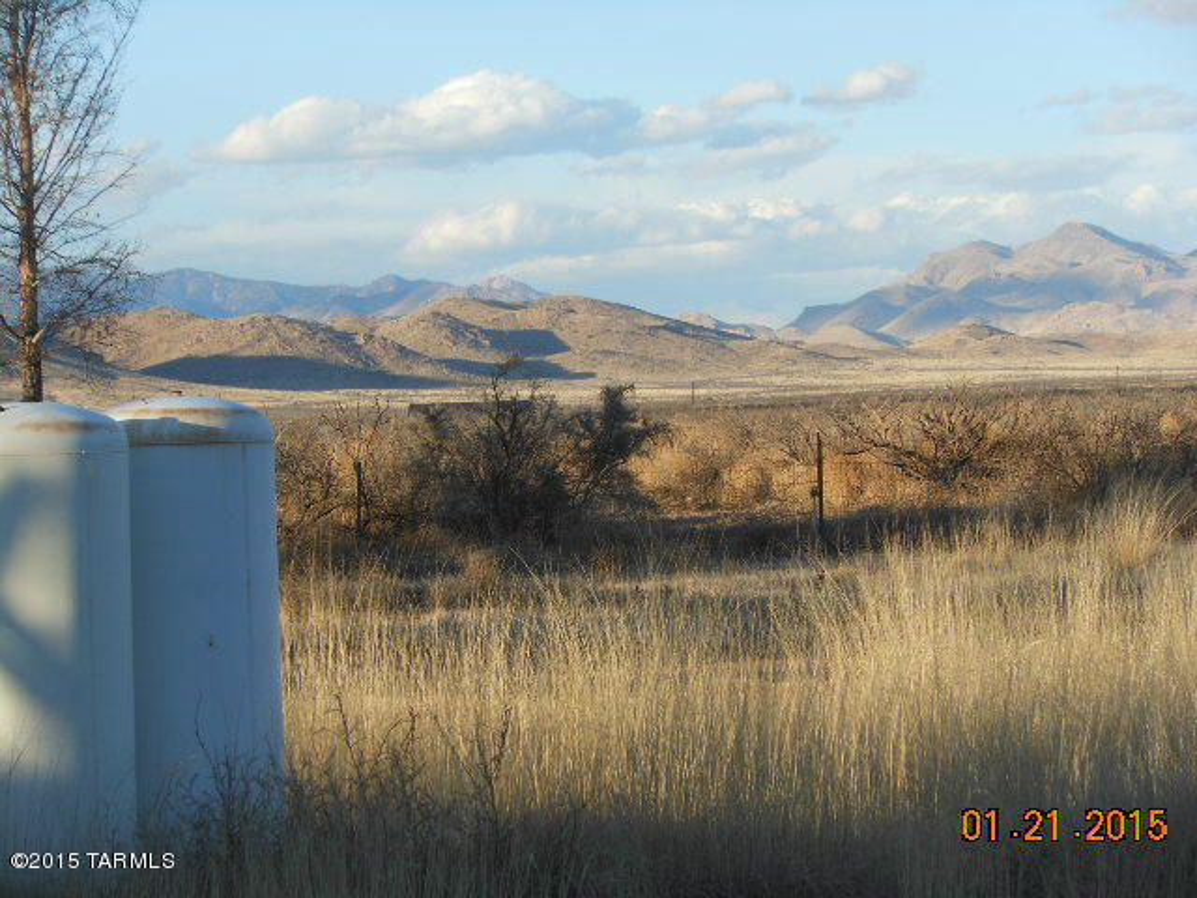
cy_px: 449
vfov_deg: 10.5
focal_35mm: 141
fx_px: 4876
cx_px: 598
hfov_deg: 14.0
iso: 80
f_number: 5.5
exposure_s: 1/200
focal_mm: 25.3
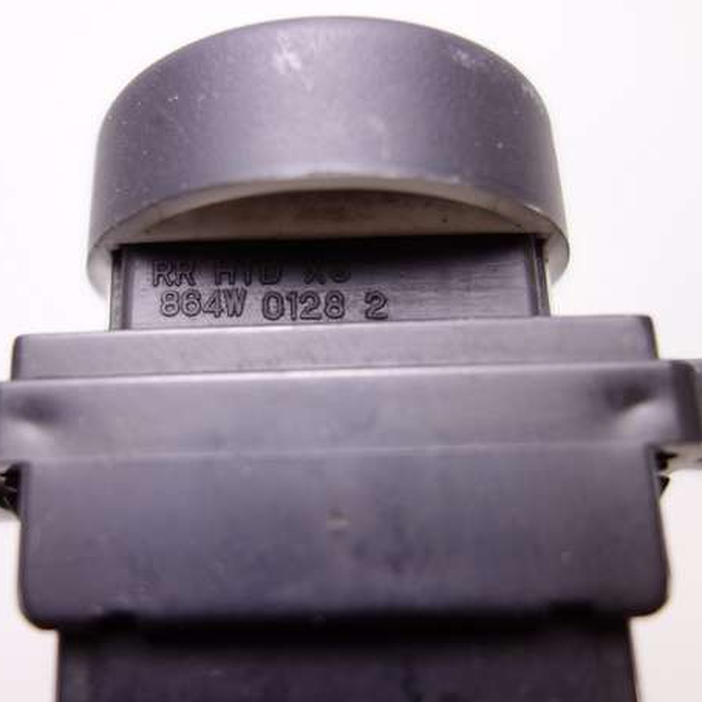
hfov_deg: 38.9
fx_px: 987
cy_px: 312
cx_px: 268
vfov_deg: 39.1
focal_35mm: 43
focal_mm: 10.4
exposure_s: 1/100
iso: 125
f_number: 2
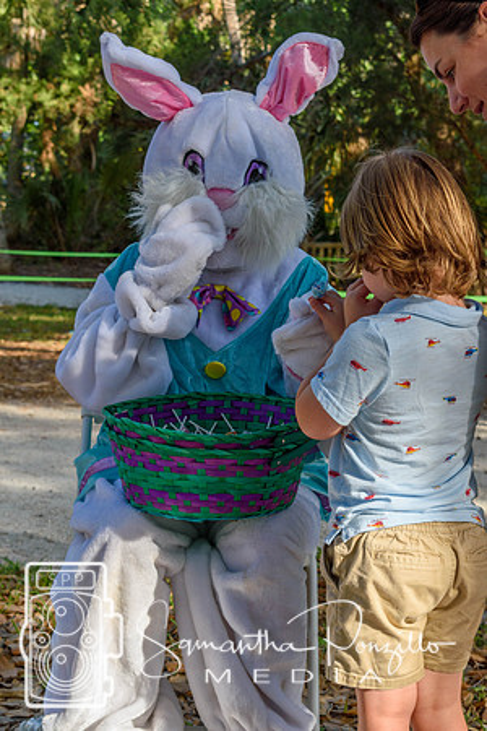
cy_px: 366
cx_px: 244
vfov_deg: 24.6
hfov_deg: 16.6
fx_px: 1674
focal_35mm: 82
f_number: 8
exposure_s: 1/250
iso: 220
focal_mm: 55
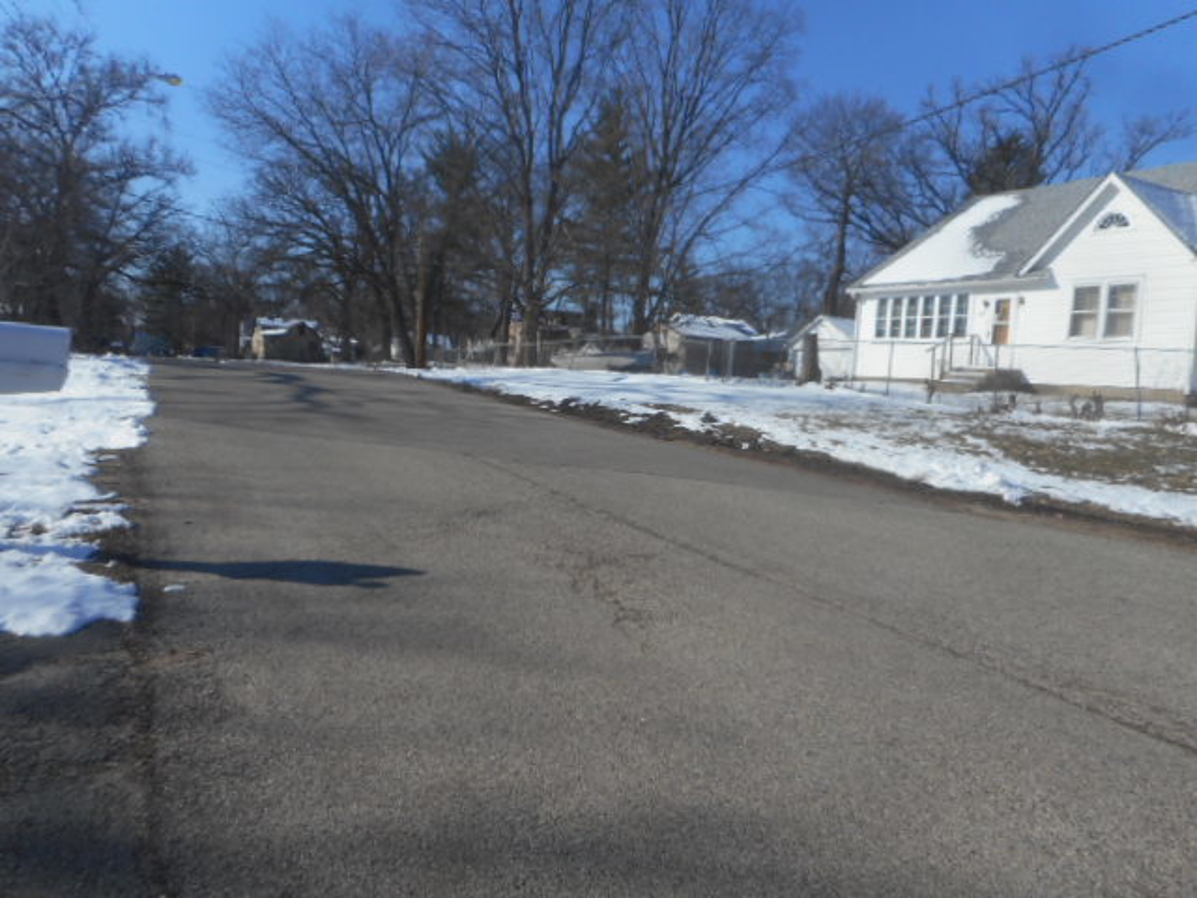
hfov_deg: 69.4
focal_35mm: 25
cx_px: 598
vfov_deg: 54.9
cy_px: 449
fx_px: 864
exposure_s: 1/1250
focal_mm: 4.5
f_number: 3.7
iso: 80
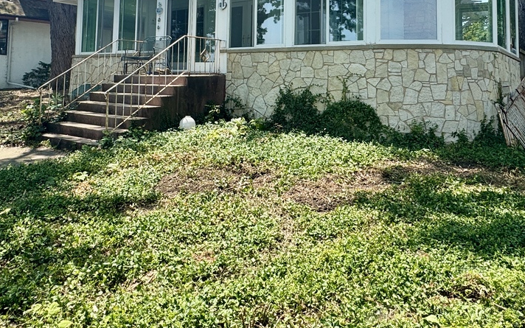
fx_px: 429
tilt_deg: +3.6
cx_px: 272
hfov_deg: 62.9
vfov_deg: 39.6
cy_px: 49
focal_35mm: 30
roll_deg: -0.4
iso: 40
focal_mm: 2.22
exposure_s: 1/804
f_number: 2.2
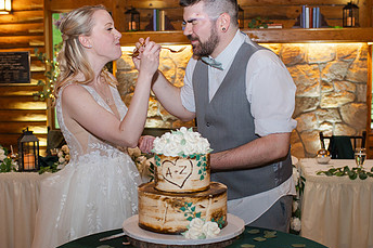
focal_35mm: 59
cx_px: 167
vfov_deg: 23.0
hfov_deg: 33.9
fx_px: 611
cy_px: 141
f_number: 3.2
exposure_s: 1/200
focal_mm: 35
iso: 800
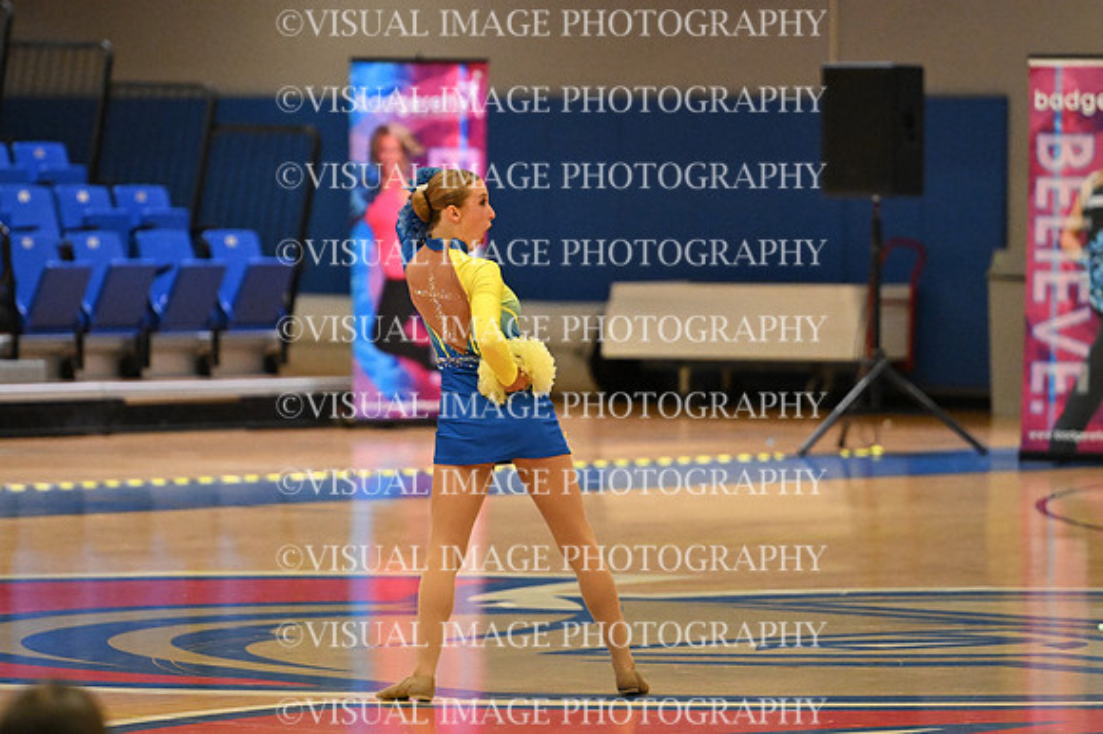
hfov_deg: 8.9
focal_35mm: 232
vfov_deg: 5.9
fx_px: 7104
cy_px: 367
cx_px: 552
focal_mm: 155
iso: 8000
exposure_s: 1/1000
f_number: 2.8
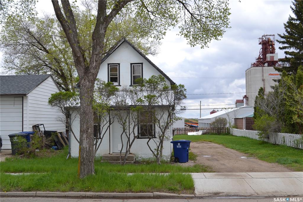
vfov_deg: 31.9
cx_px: 152
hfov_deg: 46.4
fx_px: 353
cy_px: 101
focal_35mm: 42
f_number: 7.1
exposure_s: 1/200
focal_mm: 28
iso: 100
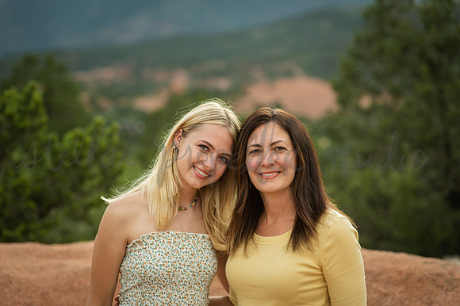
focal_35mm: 85
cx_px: 230
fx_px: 1085
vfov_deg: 16.1
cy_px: 153
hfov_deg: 23.9
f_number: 2.8
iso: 200
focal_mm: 85
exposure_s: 1/640
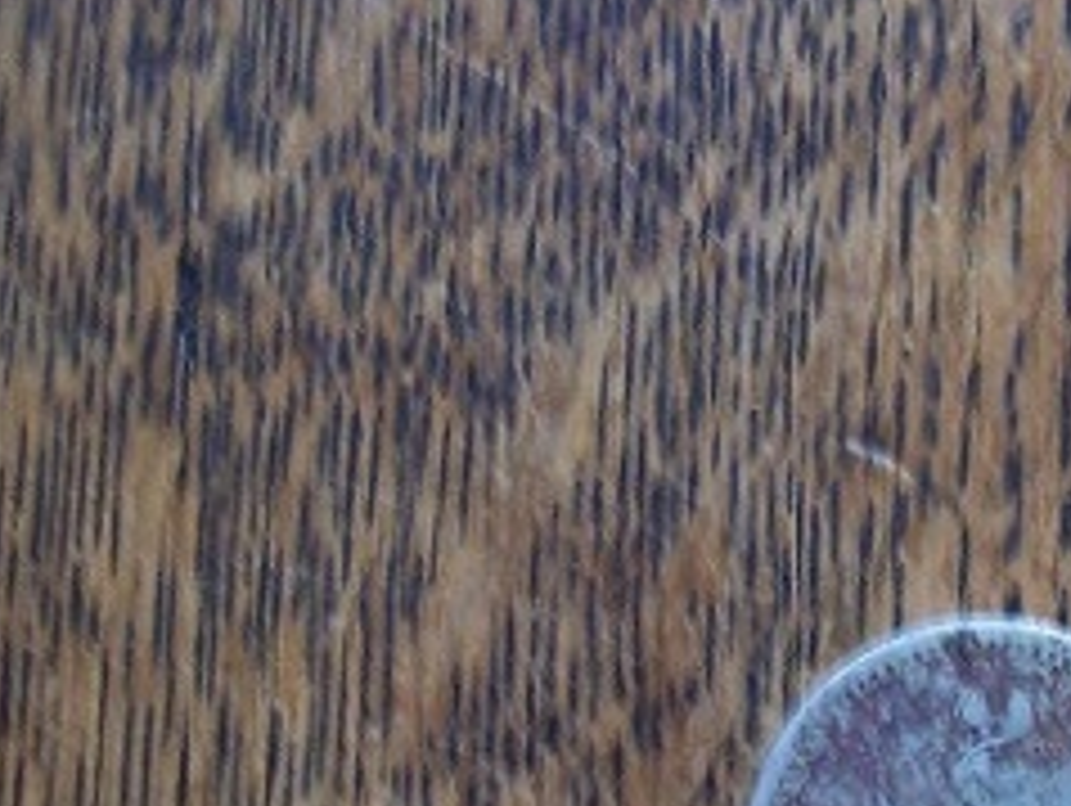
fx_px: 2323
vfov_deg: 19.2
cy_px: 792
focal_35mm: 75
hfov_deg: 25.3
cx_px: 925
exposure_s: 1/8
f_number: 2.8
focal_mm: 5.6
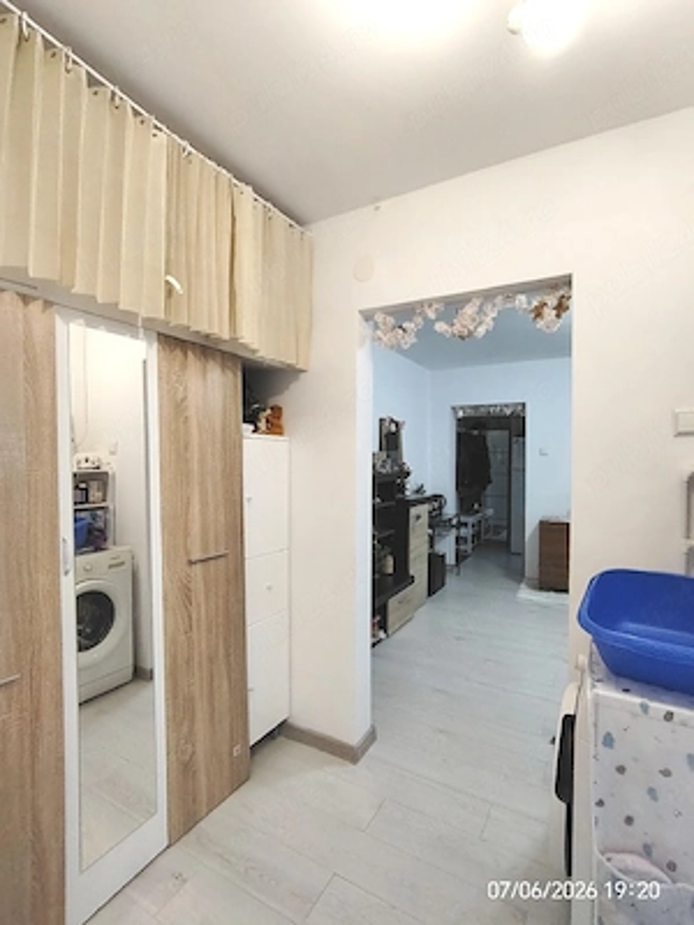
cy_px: 462
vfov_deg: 91.0
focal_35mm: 17
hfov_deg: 74.7
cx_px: 347
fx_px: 454
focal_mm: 1.42
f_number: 2.2
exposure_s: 1/50
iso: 132
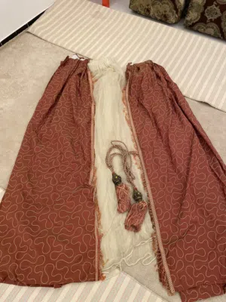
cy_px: 151
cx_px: 113
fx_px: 226
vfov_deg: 67.3
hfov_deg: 53.1
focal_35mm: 26
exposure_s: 1/50
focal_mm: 4.2
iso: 400
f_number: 1.6
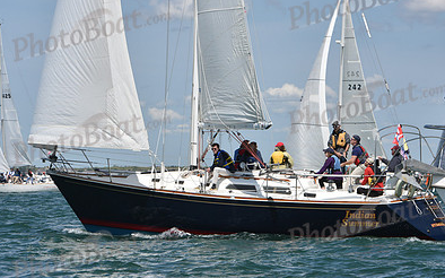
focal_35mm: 210
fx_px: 2546
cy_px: 179
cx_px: 230
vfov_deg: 6.2
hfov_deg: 10.0
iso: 320
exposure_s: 1/800
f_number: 6.3
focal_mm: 140
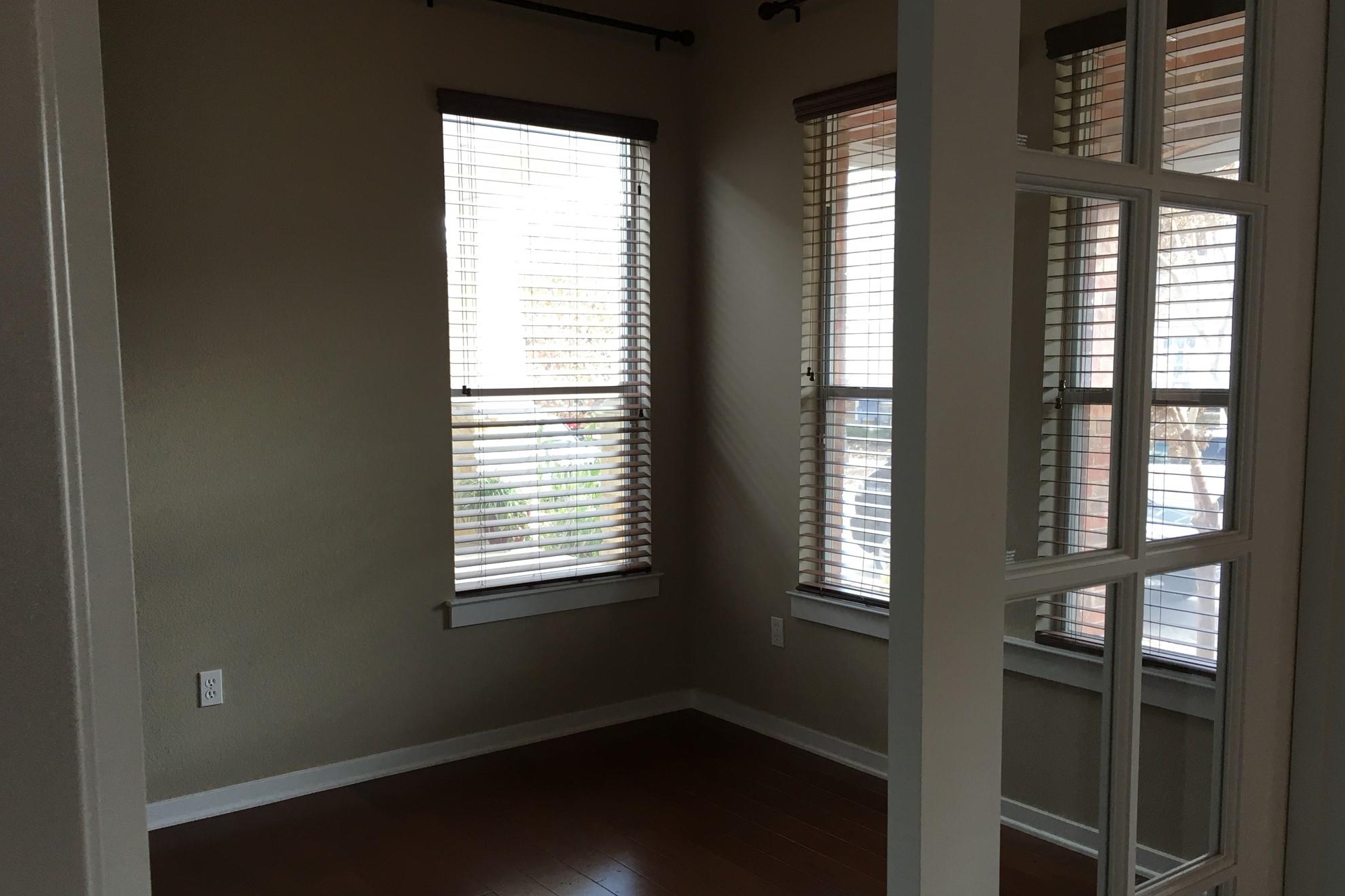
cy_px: 502
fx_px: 1158
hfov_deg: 60.3
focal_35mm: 31
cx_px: 661
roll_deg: -0.7
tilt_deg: -7.4
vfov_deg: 42.2
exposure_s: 1/30
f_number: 2.2
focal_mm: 4.15
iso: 32
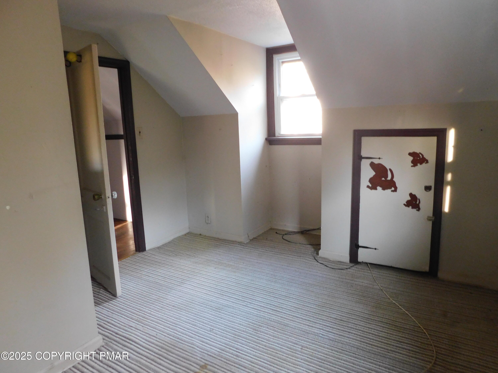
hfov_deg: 73.9
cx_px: 249
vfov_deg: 58.9
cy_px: 186
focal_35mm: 23
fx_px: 331
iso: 400
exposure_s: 1/8
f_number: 3
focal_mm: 4
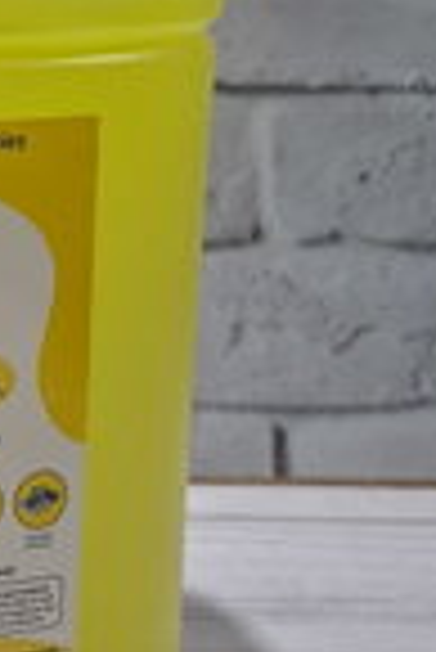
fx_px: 1595
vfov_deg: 22.2
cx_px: -324
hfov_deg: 14.0
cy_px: -7
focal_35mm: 88
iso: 320
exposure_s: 1/40
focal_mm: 5.54
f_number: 1.8
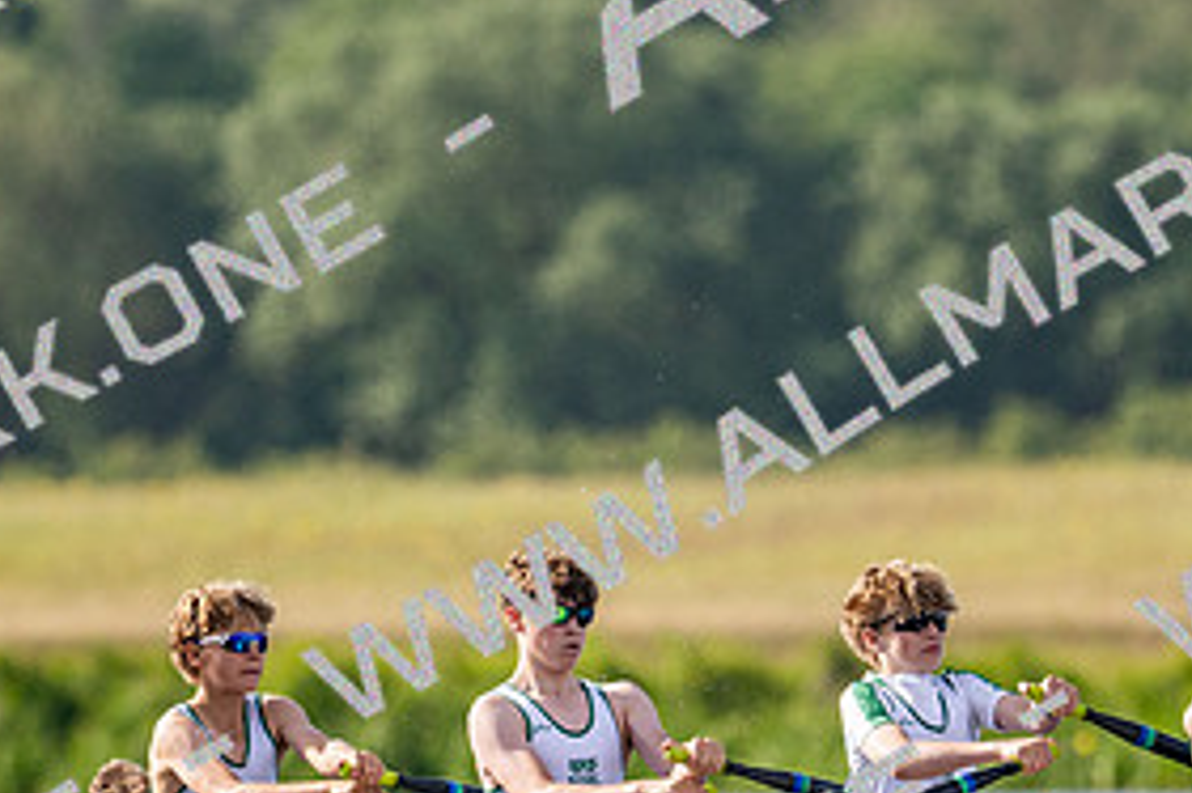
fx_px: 41065
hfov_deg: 1.7
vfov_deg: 1.1
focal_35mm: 1241
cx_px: 827
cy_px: 732
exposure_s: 1/2500
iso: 320
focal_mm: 400
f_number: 4.5
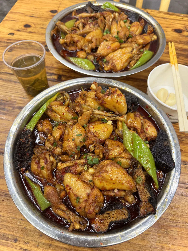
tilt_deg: -62.7
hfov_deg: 56.8
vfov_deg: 71.6
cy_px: 126
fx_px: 174
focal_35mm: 24
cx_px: 94
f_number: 1.78
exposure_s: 1/100
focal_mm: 6.76
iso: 200
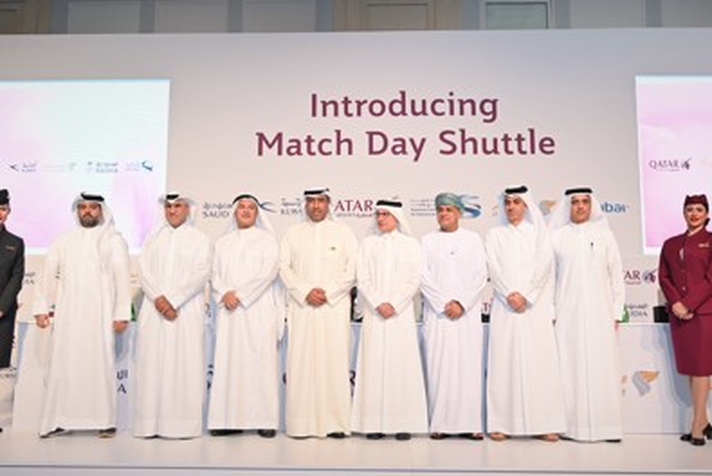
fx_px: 544
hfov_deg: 66.4
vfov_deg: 47.2
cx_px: 356
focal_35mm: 28
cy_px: 238
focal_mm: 27.5
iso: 640
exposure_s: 1/100
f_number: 4
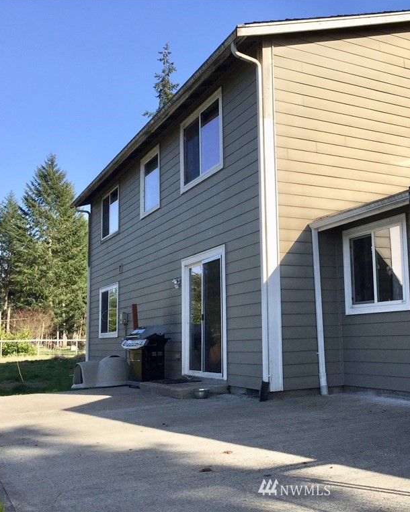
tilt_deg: +7.9
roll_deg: +2.3
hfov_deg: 38.4
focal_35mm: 38
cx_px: 296
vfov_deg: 47.9
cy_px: 255
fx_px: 577
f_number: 2.2
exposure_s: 1/1721
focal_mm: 4.15
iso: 32
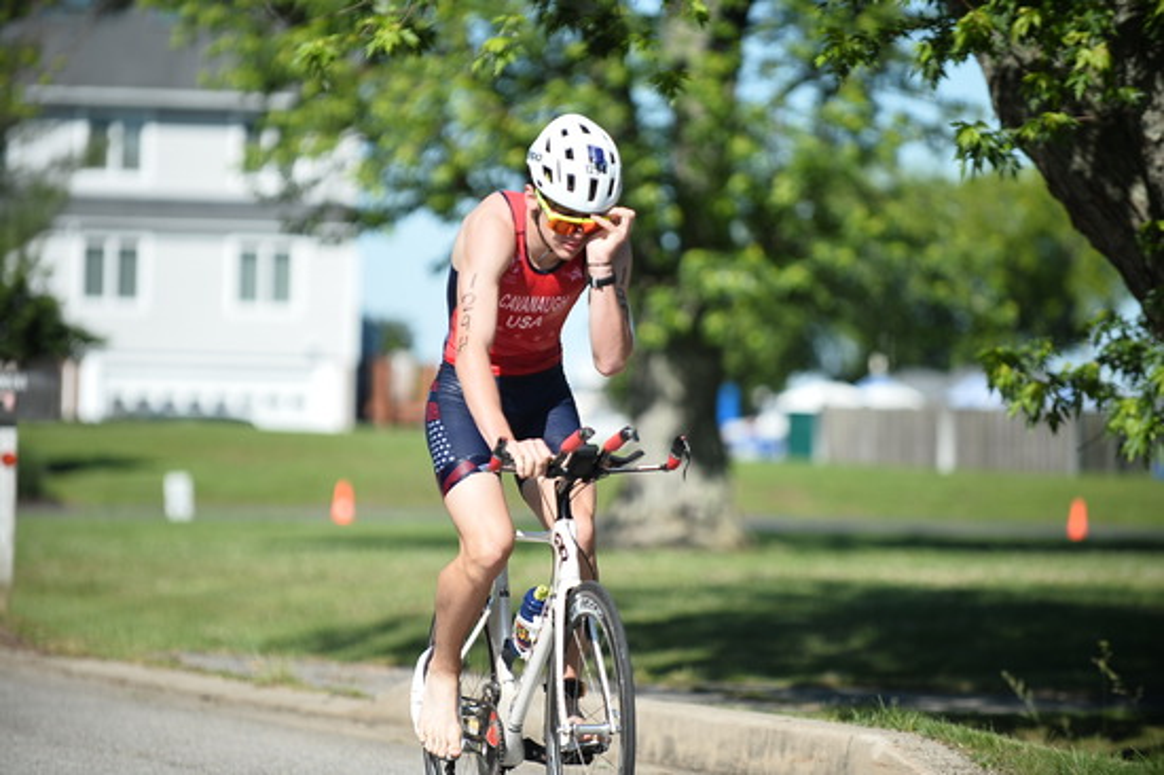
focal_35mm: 200
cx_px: 582
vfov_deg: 6.9
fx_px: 6463
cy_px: 388
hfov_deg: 10.3
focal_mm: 200
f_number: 2.8
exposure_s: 1/3200
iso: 280
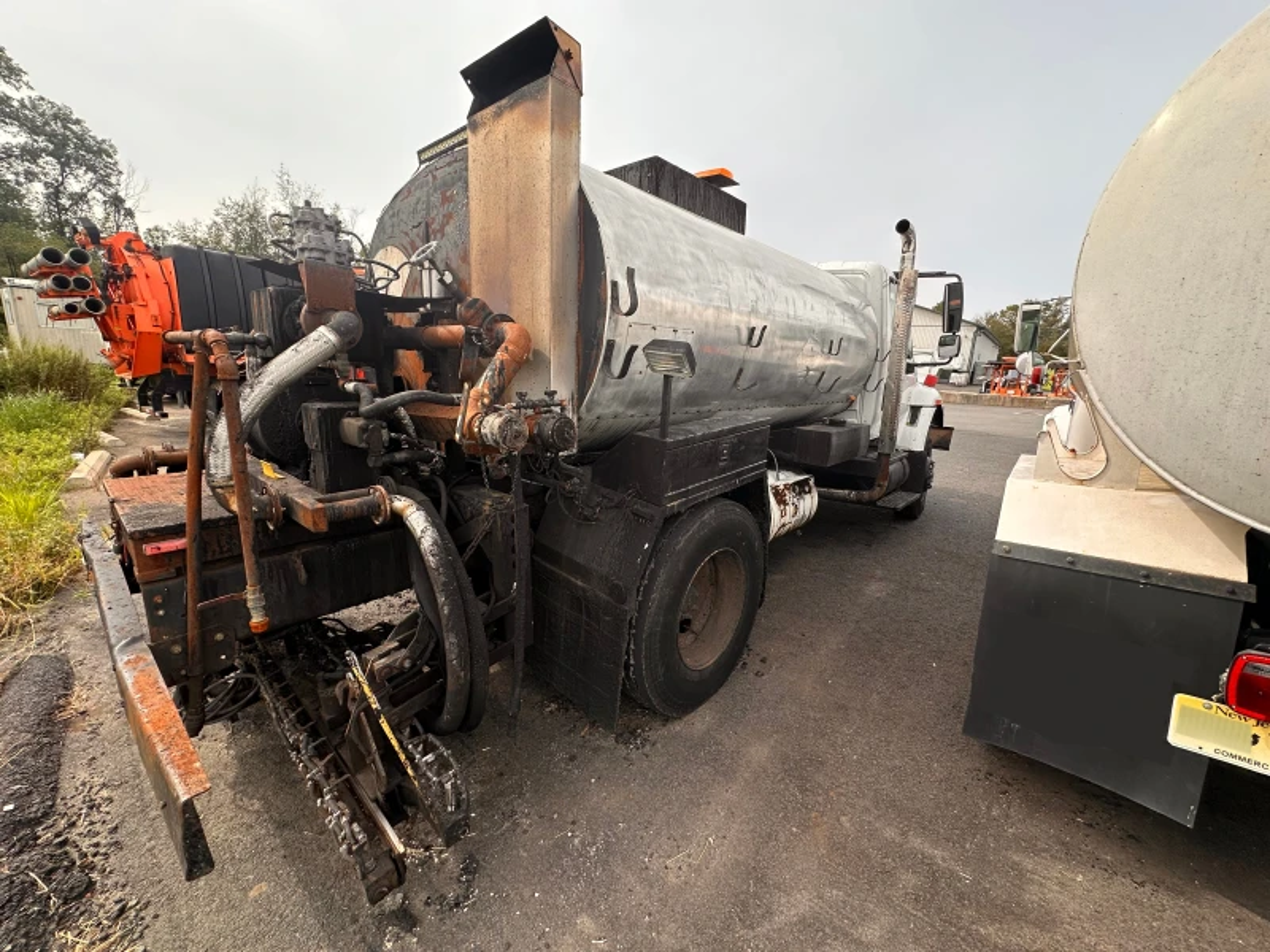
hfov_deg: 102.1
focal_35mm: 14
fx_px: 514
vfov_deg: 85.7
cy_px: 476
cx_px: 635
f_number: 2.2
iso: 50
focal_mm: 2.22
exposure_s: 1/1072
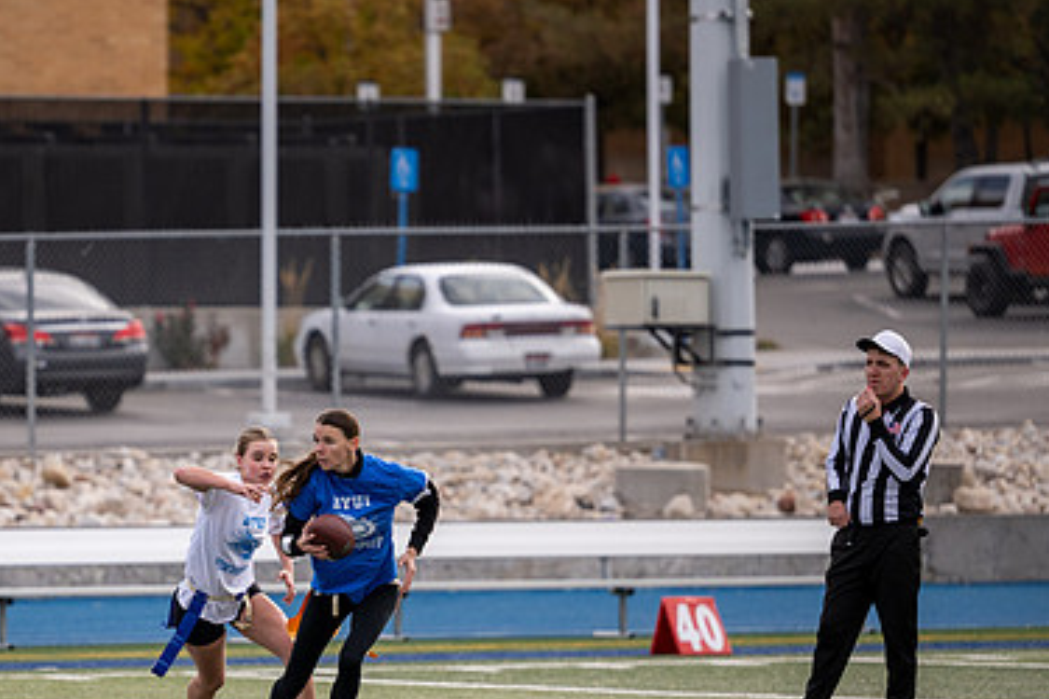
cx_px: 277
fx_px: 8887
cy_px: 473
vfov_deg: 4.5
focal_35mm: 305
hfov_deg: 6.8
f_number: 2.8
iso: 200
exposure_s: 1/2500
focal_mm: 170
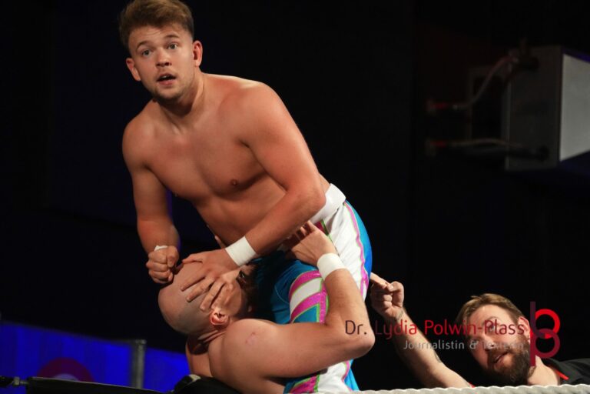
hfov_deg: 8.4
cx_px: 295
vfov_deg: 5.6
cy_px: 197
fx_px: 4007
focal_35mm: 244
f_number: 6.3
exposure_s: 1/100
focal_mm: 163
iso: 6400
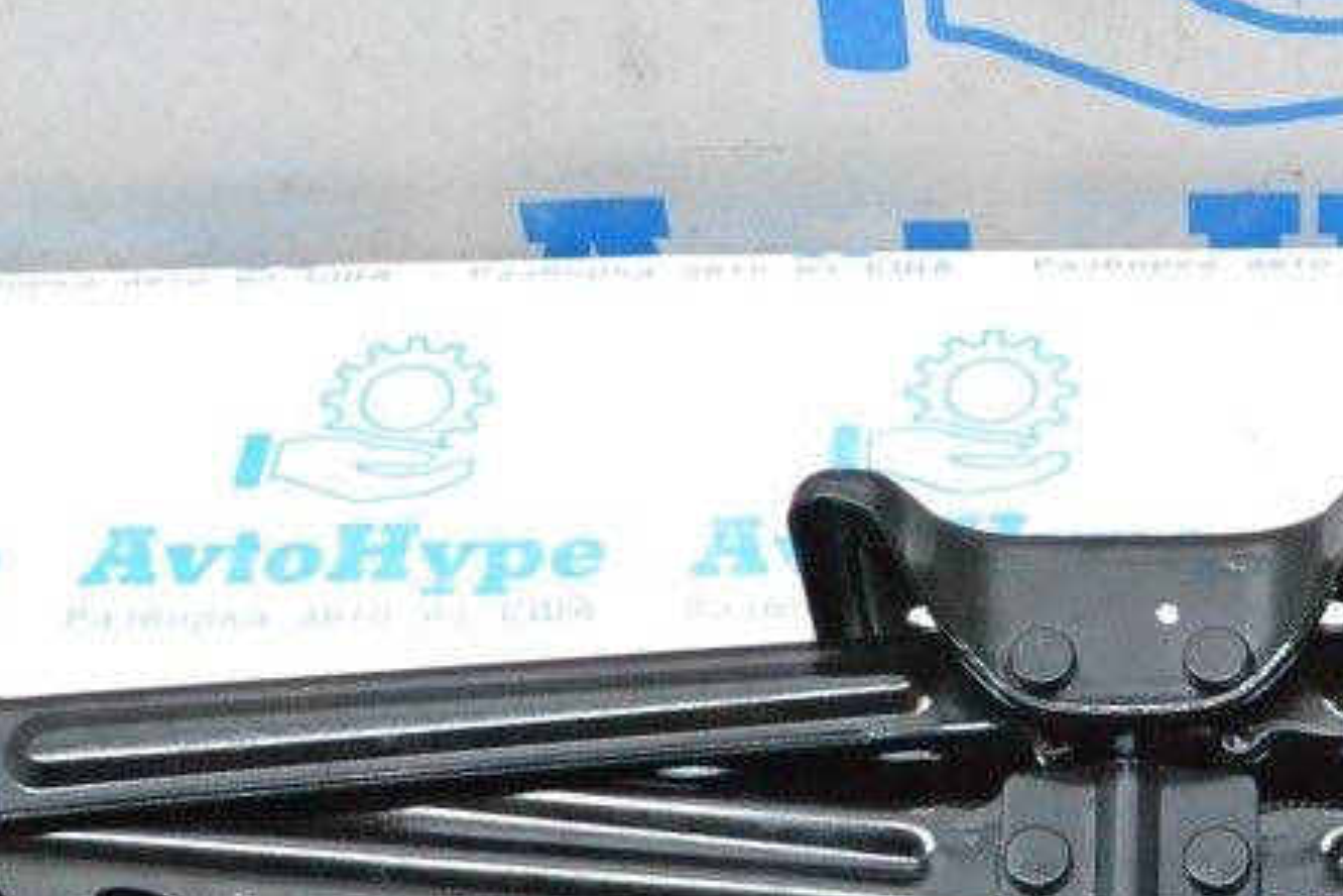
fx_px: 3096
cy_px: 807
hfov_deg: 23.6
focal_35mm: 83
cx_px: 1276
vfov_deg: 16.2
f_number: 10
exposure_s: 1/125
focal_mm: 24
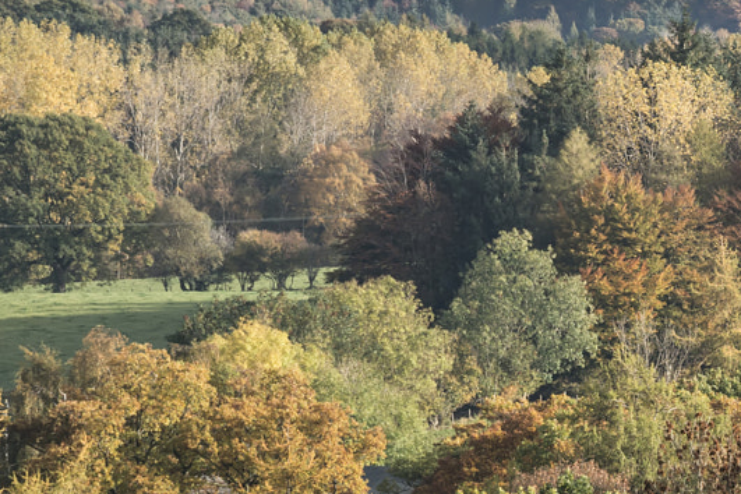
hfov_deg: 6.2
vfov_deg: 4.2
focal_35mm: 328
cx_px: 1262
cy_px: 218
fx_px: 6751
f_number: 11
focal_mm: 85
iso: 500
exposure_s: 1/320
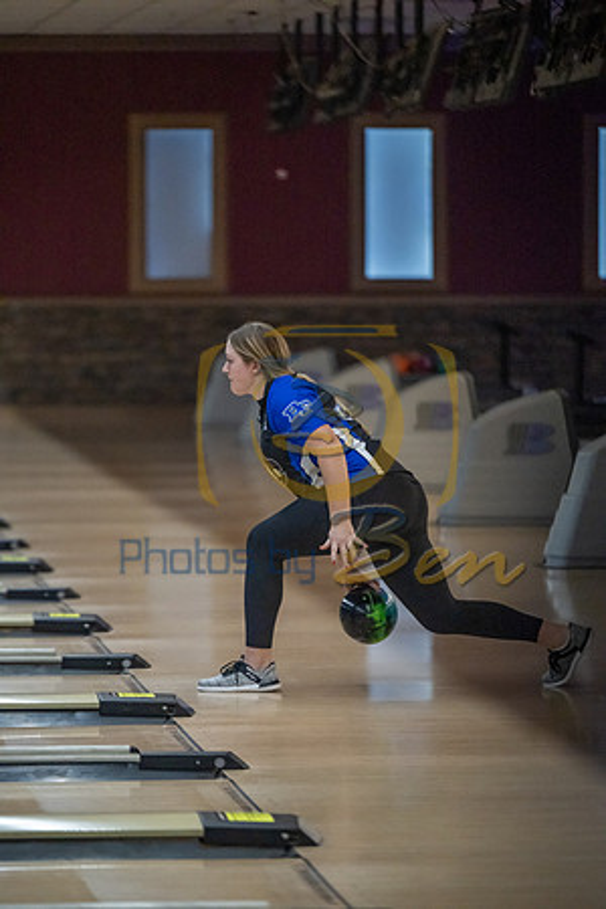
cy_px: 454
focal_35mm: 175
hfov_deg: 7.8
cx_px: 303
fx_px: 4418
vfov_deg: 11.7
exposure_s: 1/1000
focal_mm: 175
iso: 4000
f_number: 2.8
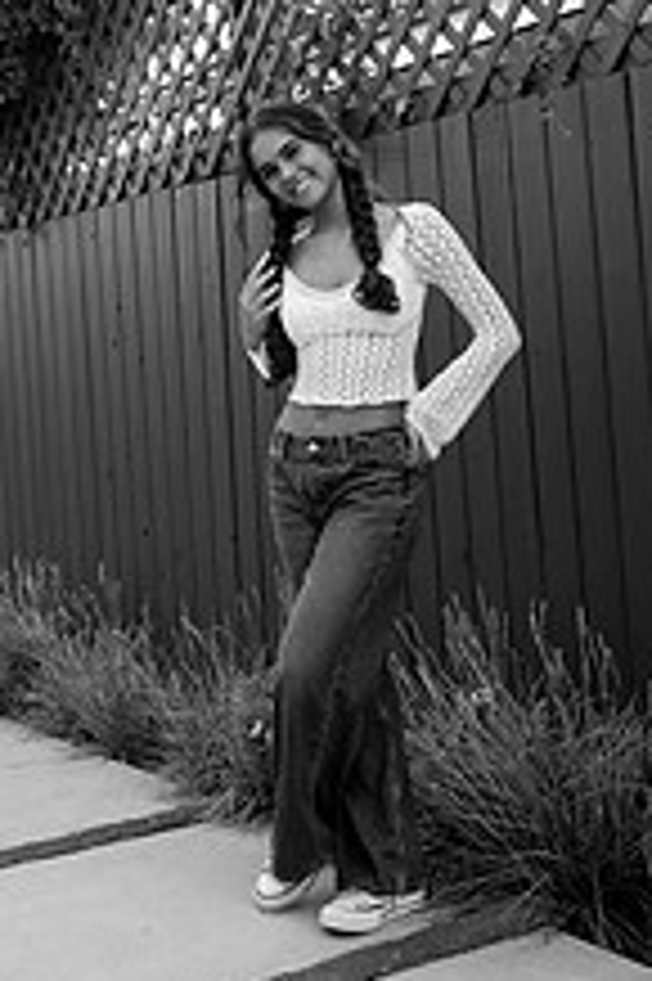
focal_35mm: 62
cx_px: 344
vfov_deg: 32.1
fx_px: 1687
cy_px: 324
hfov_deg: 21.9
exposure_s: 1/1000
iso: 1600
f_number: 4
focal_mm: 30
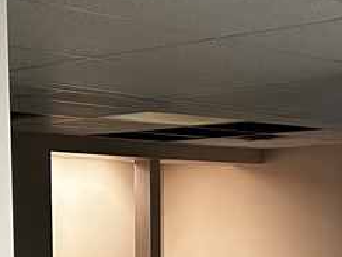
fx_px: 1077
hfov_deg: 18.0
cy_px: 362
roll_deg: +1.2
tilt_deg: -5.8
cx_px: 121
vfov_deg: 13.0
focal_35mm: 109
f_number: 1.5
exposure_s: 1/60
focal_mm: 5.7
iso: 200
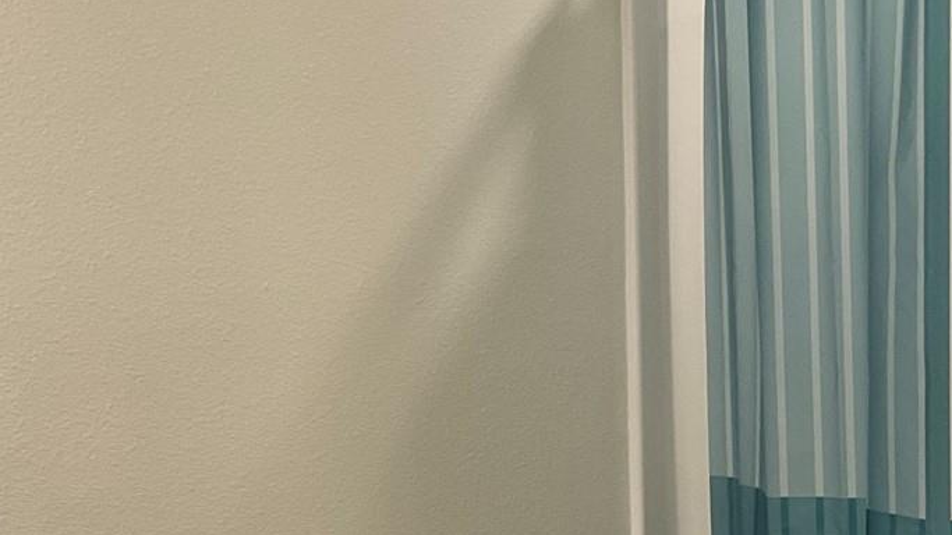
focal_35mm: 74
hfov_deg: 28.6
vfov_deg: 16.0
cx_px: 524
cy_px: 518
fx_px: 1868
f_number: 1.8
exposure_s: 1/60
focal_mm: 3
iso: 80
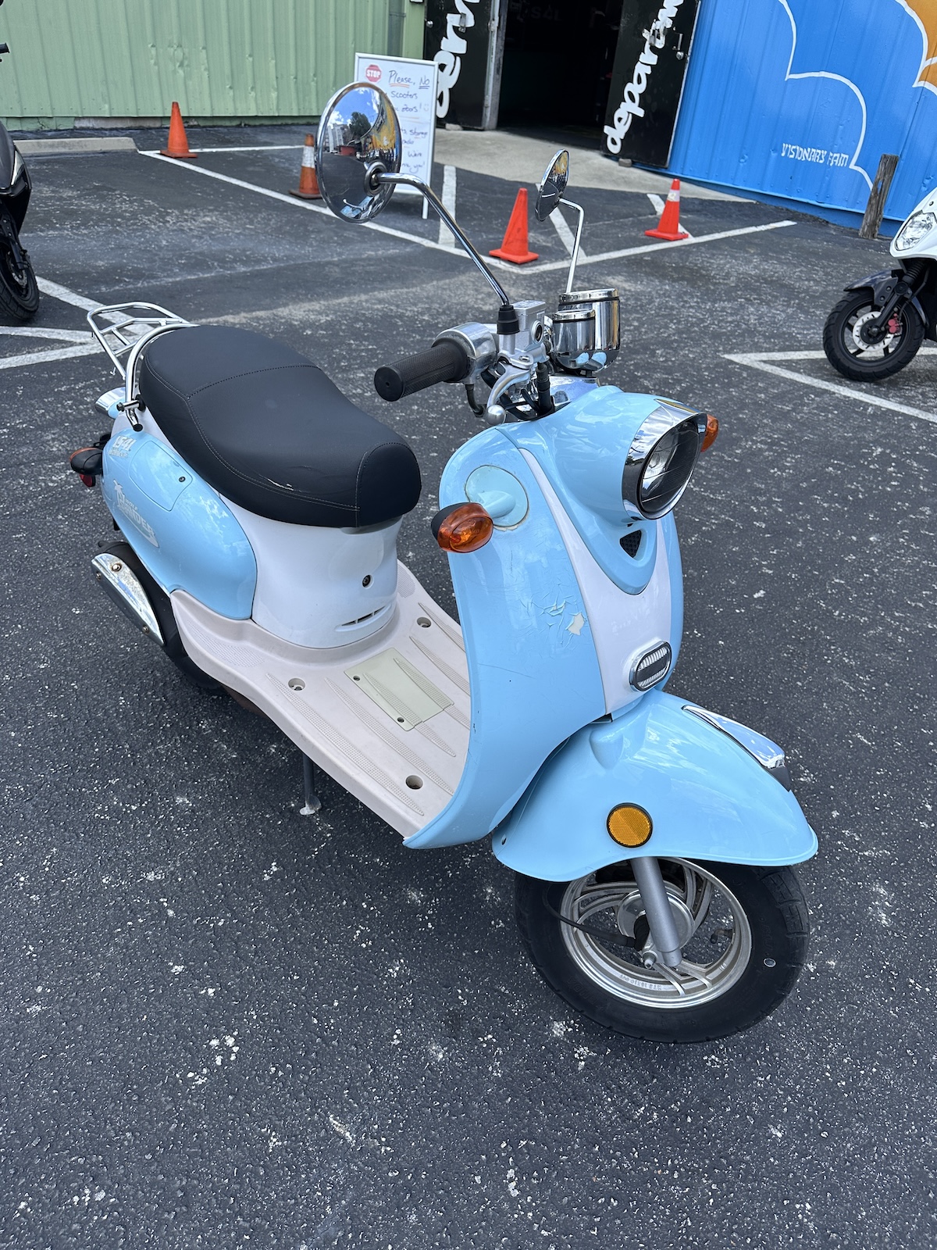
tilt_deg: -33.7
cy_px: 625
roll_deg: -5.8
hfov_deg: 56.8
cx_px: 468
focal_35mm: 24
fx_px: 866
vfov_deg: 71.6
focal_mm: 6.86
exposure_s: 1/2469
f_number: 1.78
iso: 80
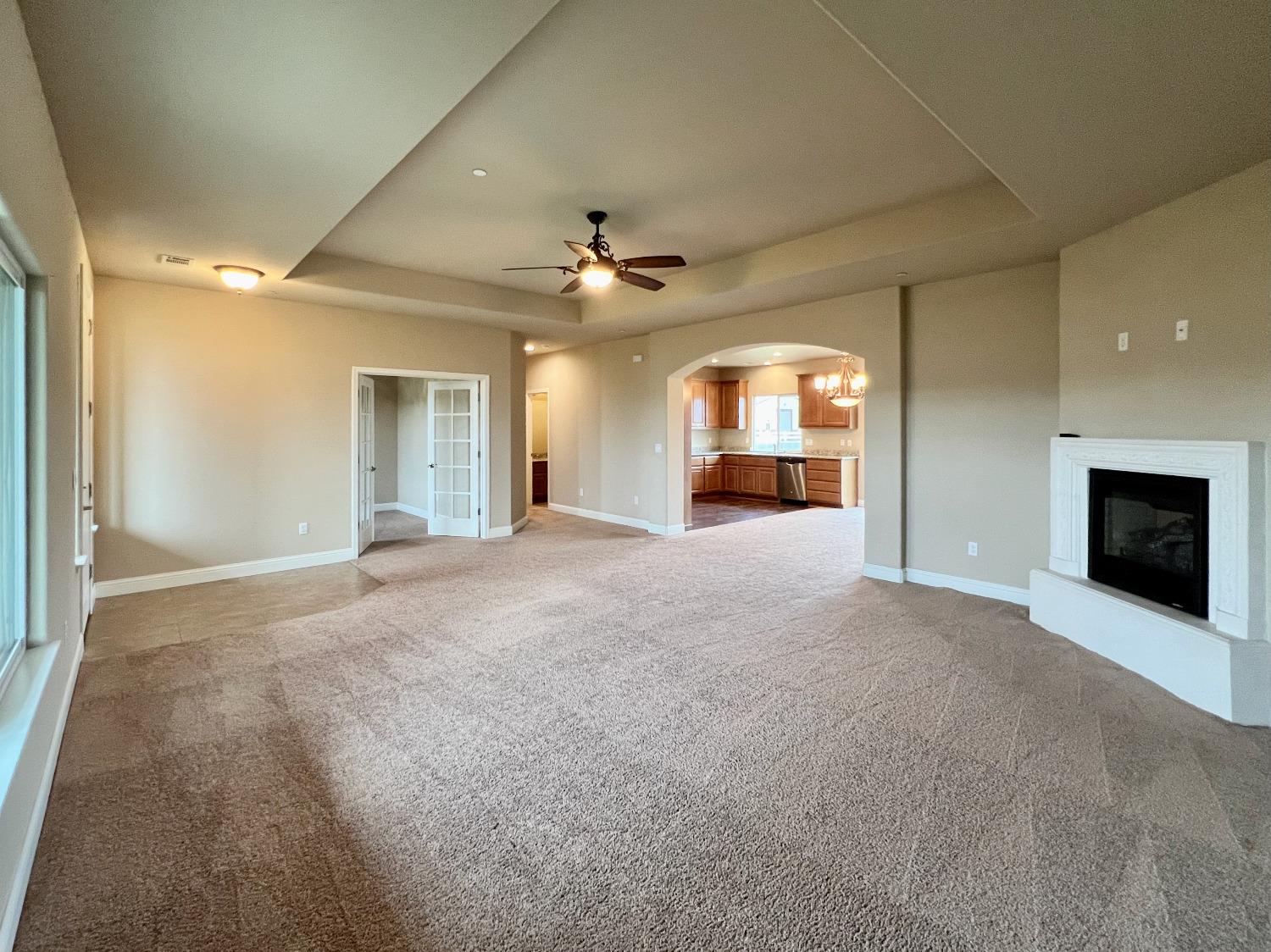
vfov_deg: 89.9
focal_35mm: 13
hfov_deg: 106.2
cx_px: 636
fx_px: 477
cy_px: 476
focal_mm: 1.57
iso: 320
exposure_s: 1/60
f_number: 1.8
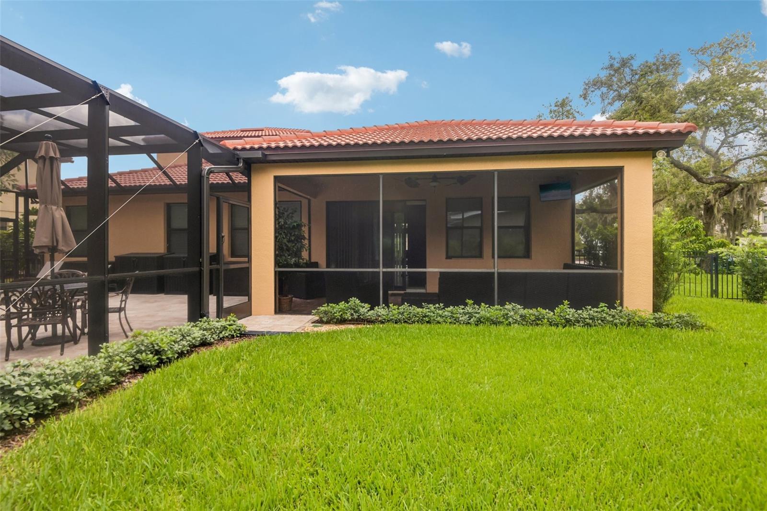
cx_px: 384
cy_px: 256
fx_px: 341
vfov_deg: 73.7
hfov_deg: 96.7
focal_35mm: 16
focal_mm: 16
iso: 400
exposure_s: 1/320
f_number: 8
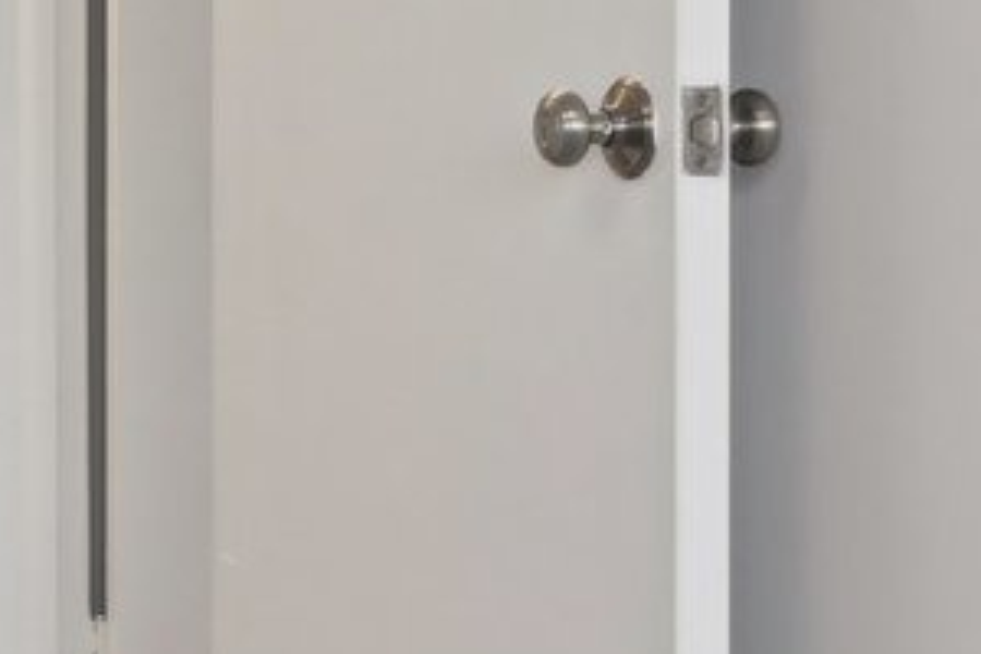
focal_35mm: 127
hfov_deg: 13.1
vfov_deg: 10.7
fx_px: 3452
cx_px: -1203
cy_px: 7
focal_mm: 23.5
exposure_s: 1/25
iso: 800
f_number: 8
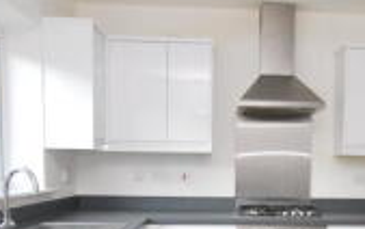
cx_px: 242
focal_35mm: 43
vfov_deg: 29.2
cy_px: 187
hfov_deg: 45.5
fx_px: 428
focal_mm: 10
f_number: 4
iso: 200
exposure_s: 1/60
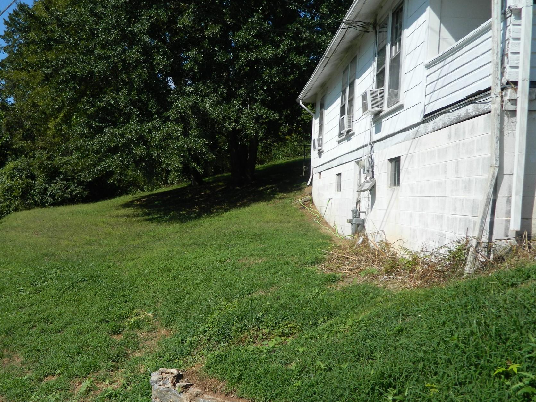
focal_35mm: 38
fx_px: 588
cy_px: 235
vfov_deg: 37.6
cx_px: 221
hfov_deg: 48.7
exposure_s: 1/200
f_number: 9.1
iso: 80
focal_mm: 5.6
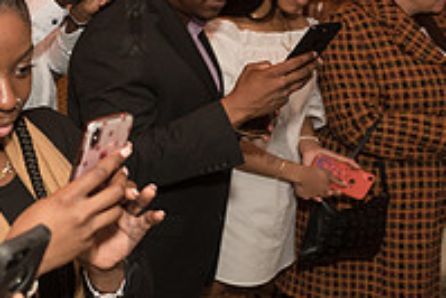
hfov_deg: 24.6
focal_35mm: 70
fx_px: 868
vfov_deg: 19.5
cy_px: 124
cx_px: -155
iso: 1250
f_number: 3.5
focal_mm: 24
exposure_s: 1/320
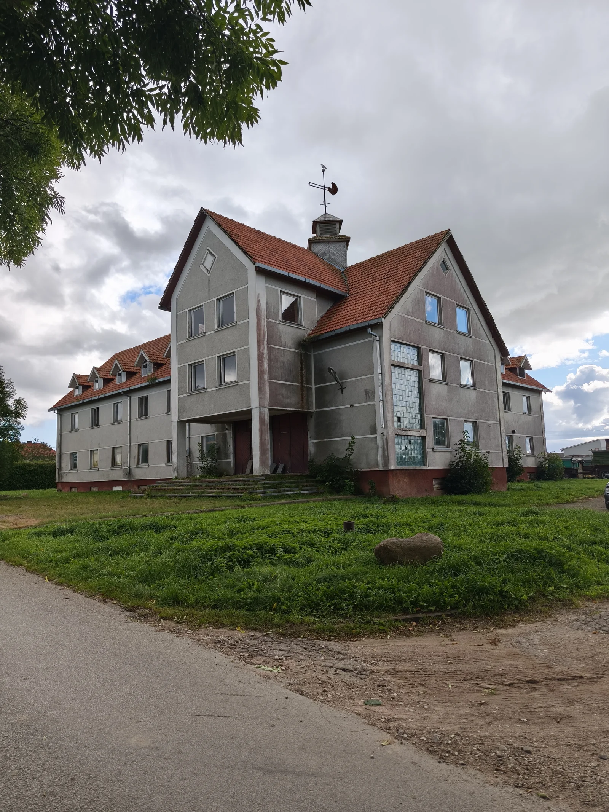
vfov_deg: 73.9
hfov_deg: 58.9
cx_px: 304
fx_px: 539
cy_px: 406
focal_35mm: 23
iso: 50
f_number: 1.6
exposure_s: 1/316
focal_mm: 6.57
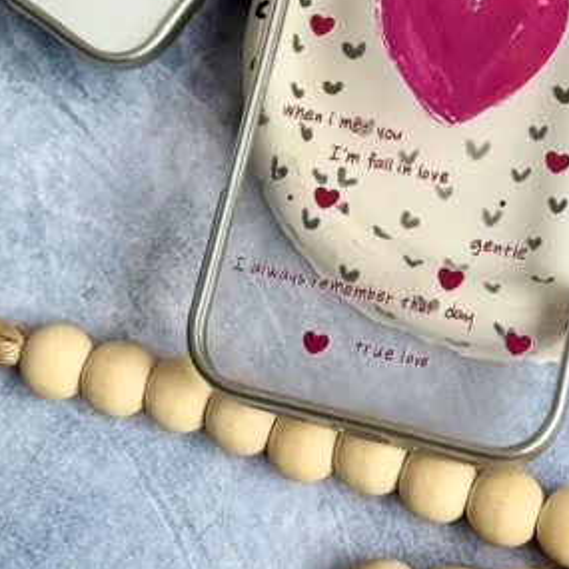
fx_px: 2213
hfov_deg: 14.6
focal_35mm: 119
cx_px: 389
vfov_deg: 14.3
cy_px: -80
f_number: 1.78
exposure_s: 1/1167
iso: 80
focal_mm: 6.76
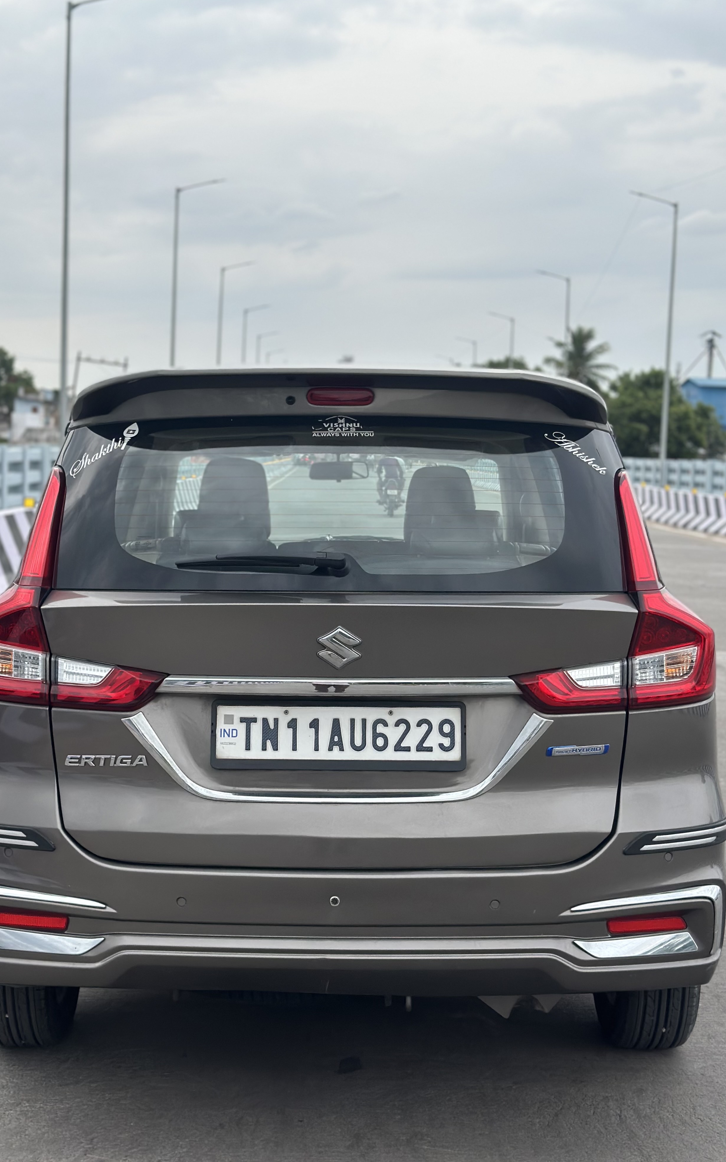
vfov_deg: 39.6
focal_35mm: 51
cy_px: 581
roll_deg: -1.6
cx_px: 337
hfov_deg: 25.3
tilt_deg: -4.5
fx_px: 1615
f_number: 1.78
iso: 80
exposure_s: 1/1185
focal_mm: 6.86
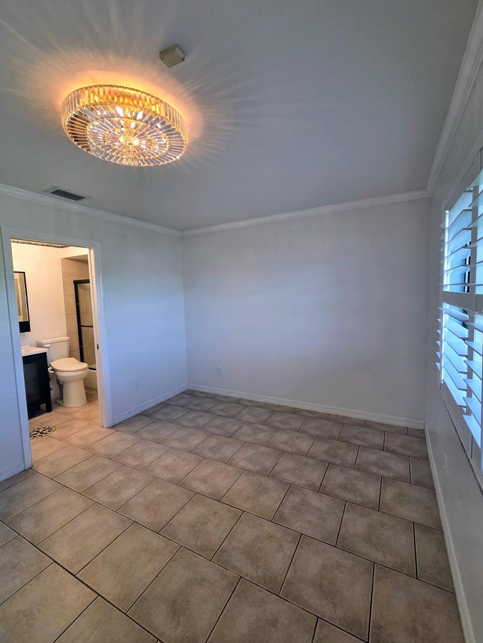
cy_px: 313
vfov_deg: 102.0
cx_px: 238
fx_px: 260
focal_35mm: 14
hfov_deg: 85.7
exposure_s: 1/60
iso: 200
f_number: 2.2
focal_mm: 2.2
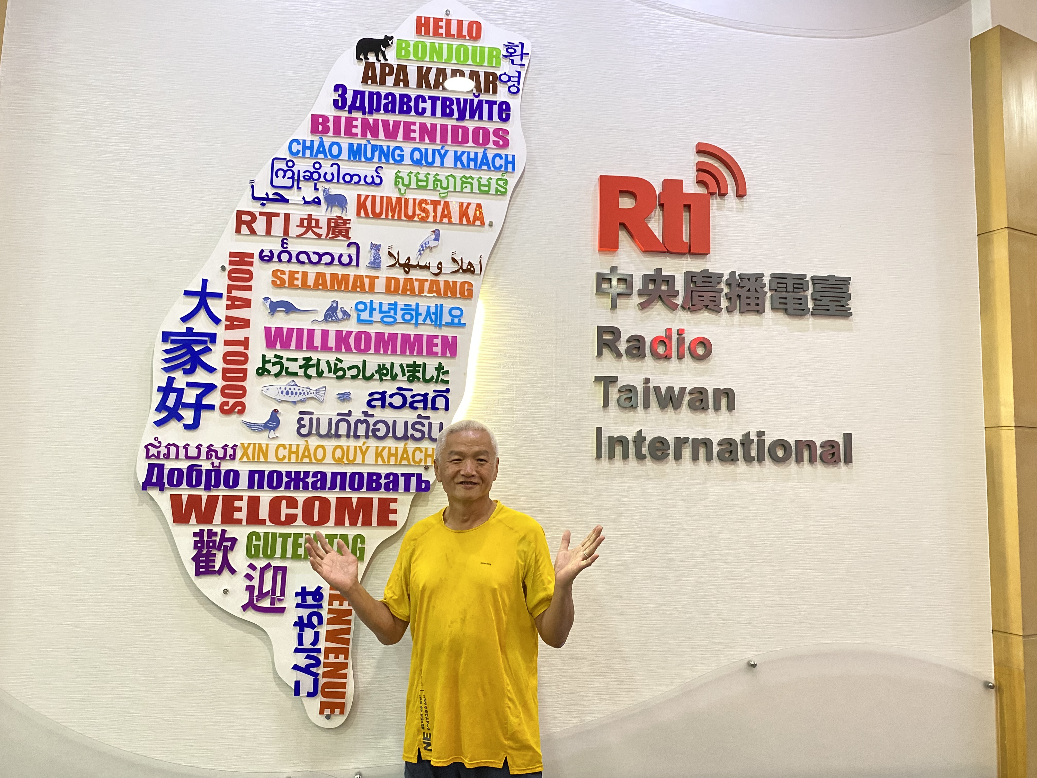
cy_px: 389
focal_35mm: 26
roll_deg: -1.2
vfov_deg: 53.1
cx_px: 518
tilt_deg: +4.8
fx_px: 779
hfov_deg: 67.3
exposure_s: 1/60
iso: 320
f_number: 1.8
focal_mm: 4.25
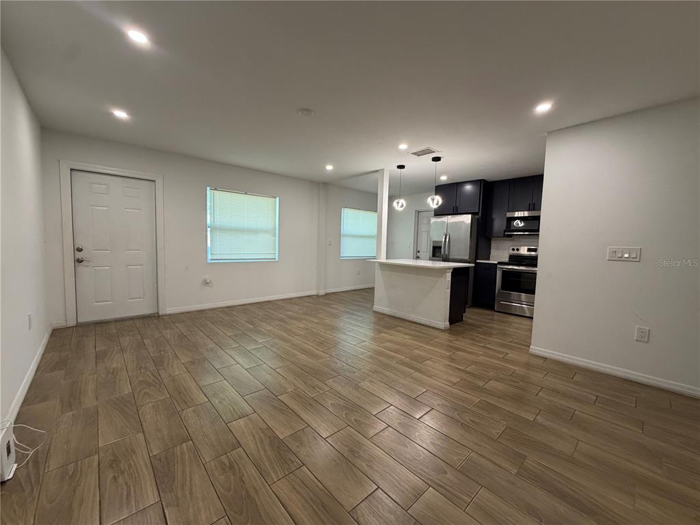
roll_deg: -1.2
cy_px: 262
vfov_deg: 85.7
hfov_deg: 102.1
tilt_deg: -4.4
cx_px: 350
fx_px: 283
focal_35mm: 14
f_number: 2.2
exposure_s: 1/120
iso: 320
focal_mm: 2.22
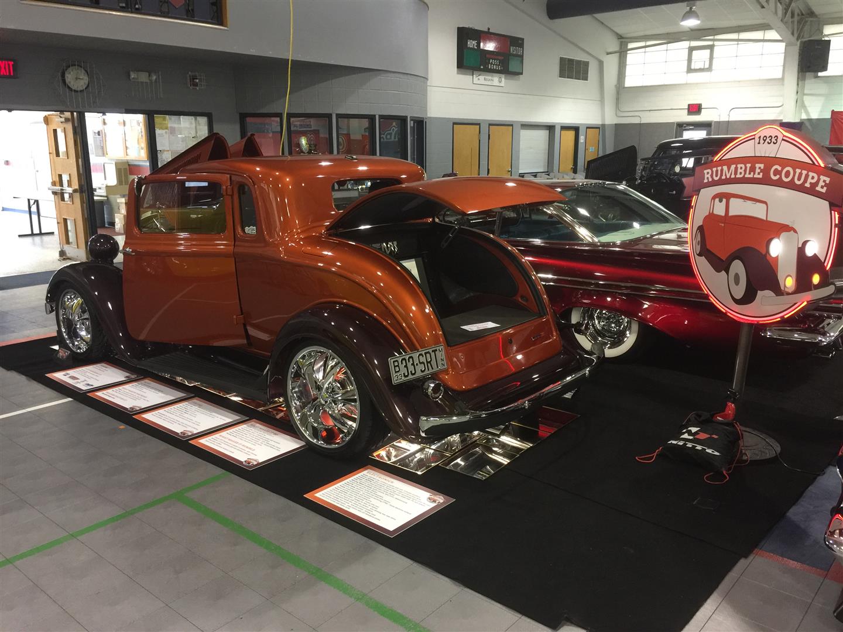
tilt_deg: -13.8
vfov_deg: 48.2
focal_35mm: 29
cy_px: 316
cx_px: 422
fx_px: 706
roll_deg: +0.1
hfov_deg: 61.7
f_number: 2.2
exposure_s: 1/15
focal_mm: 4.15
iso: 100
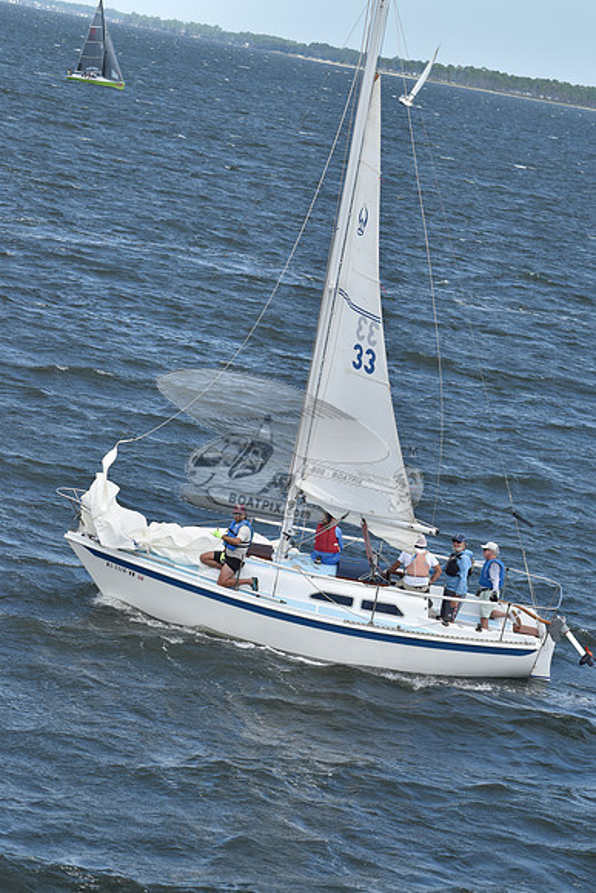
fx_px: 4095
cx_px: 298
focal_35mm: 165
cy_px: 446
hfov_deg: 8.3
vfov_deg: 12.4
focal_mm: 110
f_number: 8
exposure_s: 1/1000
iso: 400
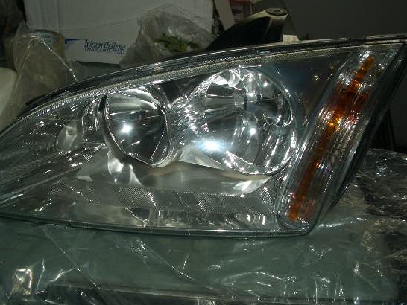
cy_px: 128
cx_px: 184
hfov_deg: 45.7
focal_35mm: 41
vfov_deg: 35.1
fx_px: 482
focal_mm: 5.8
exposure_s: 1/60
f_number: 4.3
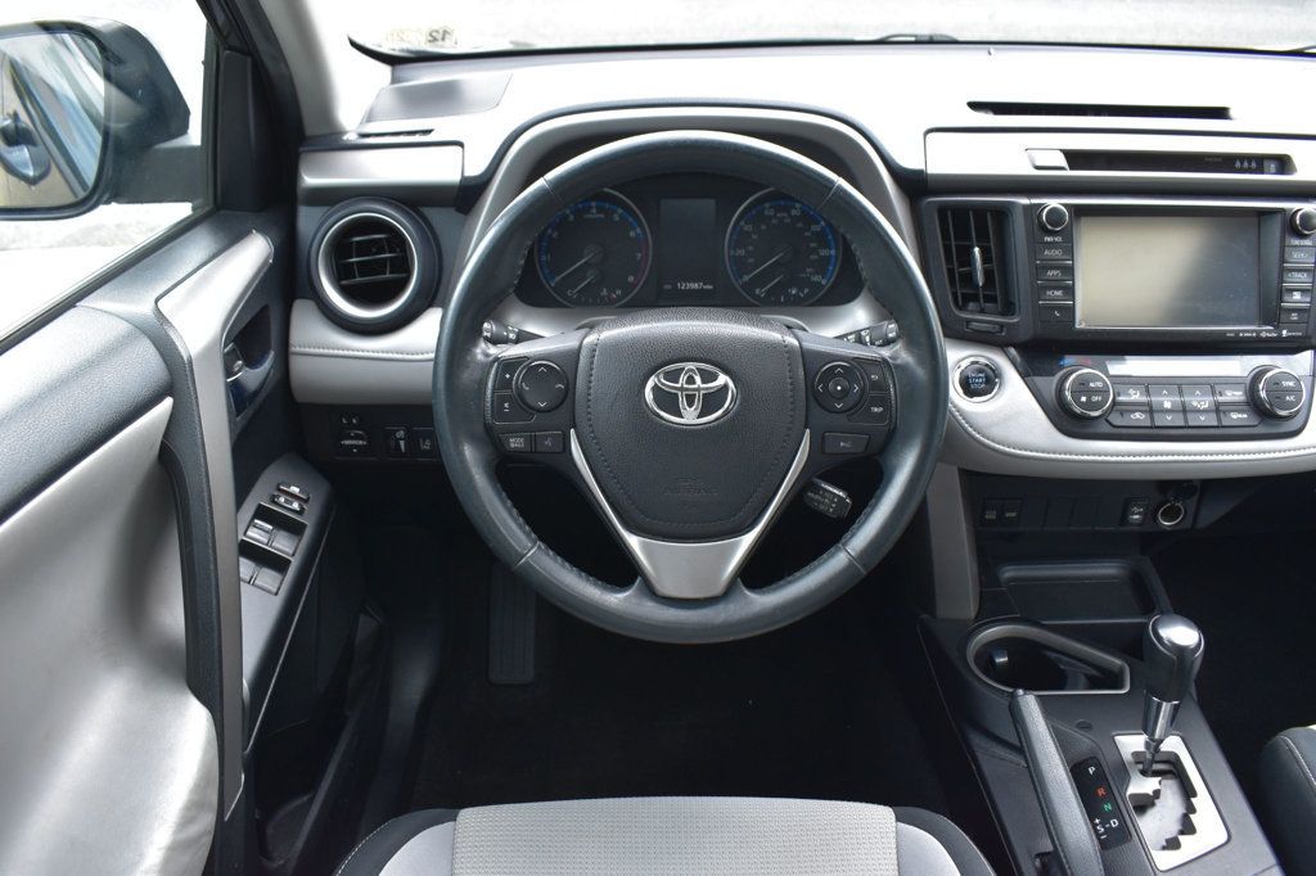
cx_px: 658
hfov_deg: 61.9
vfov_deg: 43.6
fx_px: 1096
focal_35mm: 30
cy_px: 438
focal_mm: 20
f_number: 6.3
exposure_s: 1/15
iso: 400
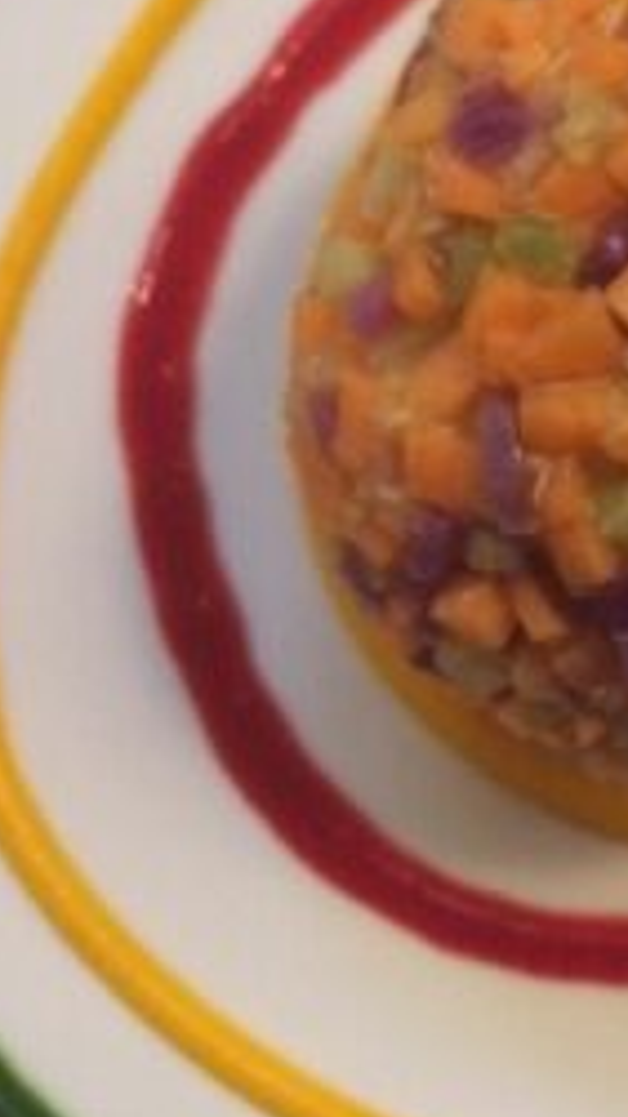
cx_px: 775
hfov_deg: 18.6
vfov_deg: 33.8
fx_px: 1808
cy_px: 296
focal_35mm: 61
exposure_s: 1/17
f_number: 2.2
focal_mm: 4.15
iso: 320
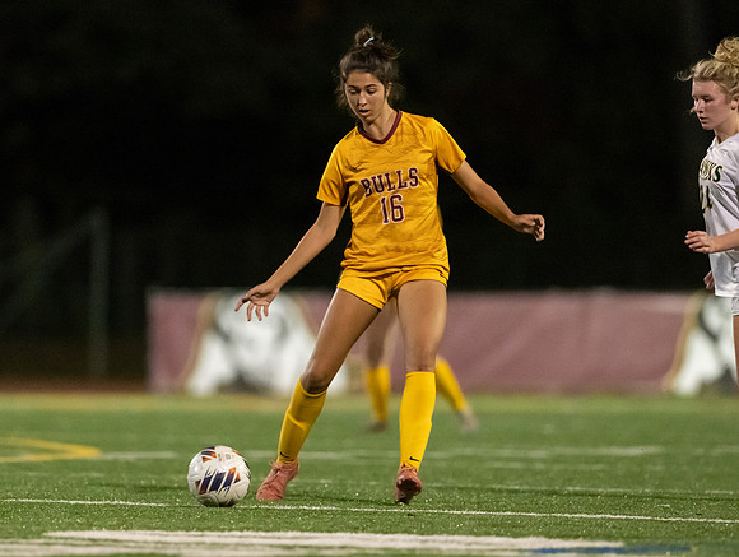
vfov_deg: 3.3
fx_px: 9584
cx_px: 274
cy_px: 291
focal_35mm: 448
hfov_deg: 4.4
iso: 16000
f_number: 2.8
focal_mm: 300
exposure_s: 1/1000
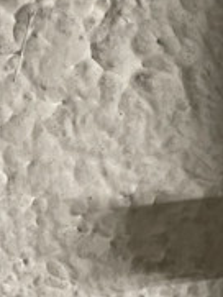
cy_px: 141
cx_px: 479
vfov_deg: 17.1
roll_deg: -1.3
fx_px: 987
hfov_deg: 11.4
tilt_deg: -9.9
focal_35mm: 115
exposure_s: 1/25
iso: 500
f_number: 1.6
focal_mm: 4.2
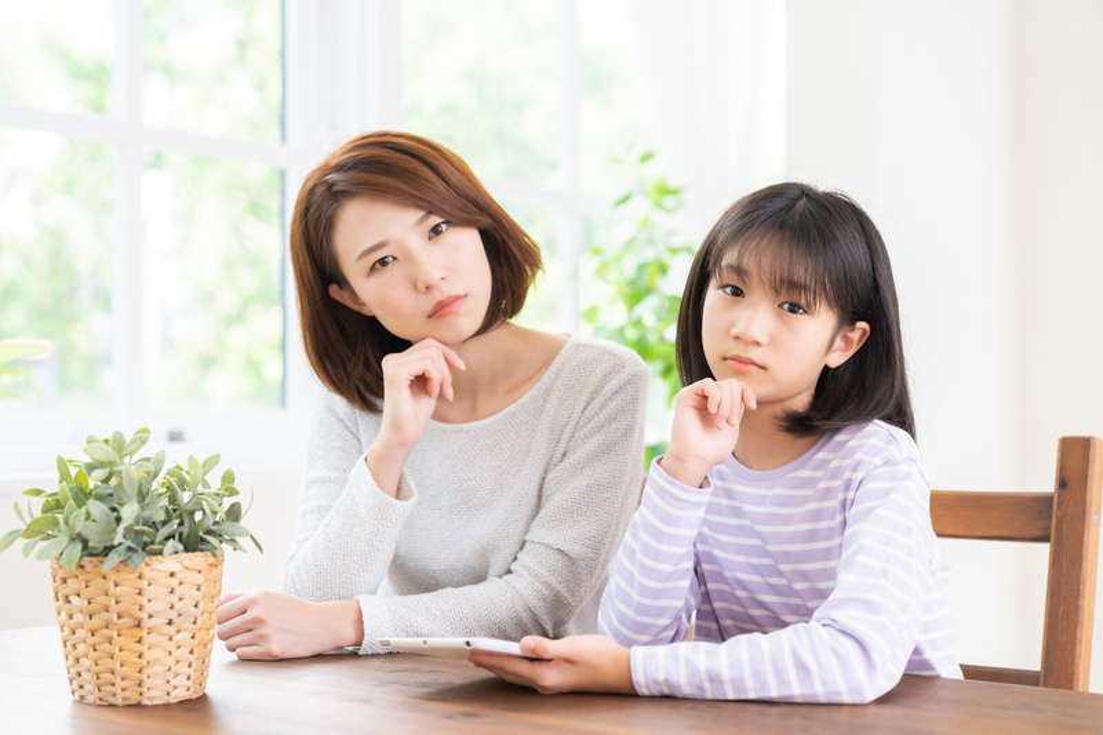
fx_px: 1715
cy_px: 368
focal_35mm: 56
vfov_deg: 24.2
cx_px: 552
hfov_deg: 35.6
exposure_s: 1/100
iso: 200
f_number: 2.8
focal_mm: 56
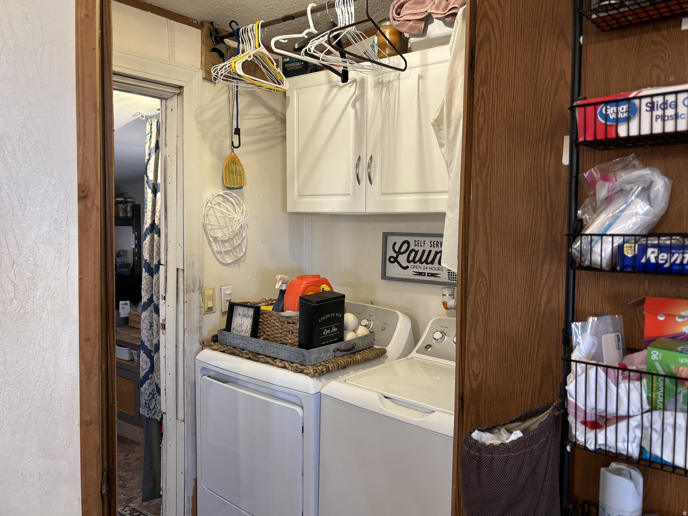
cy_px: 258
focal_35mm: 26
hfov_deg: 67.3
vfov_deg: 53.1
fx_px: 517
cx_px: 344
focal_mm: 5.96
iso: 160
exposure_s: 1/60
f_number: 1.6
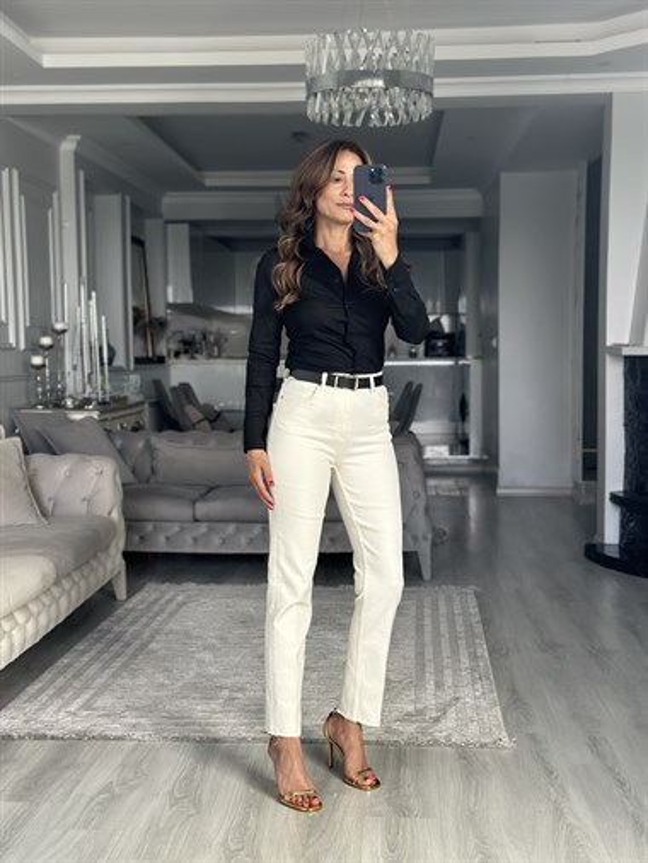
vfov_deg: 39.6
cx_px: 324
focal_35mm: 48
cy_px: 432
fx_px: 1197
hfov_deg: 30.3
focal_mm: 6.86
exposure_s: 1/91
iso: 125
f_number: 1.78
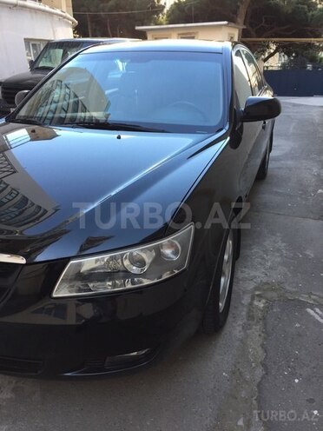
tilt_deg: -23.5
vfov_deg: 61.7
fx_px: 361
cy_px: 216
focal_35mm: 29
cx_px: 162
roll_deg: +3.2
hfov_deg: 48.2
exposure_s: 1/100
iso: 50
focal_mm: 4.15
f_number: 2.2
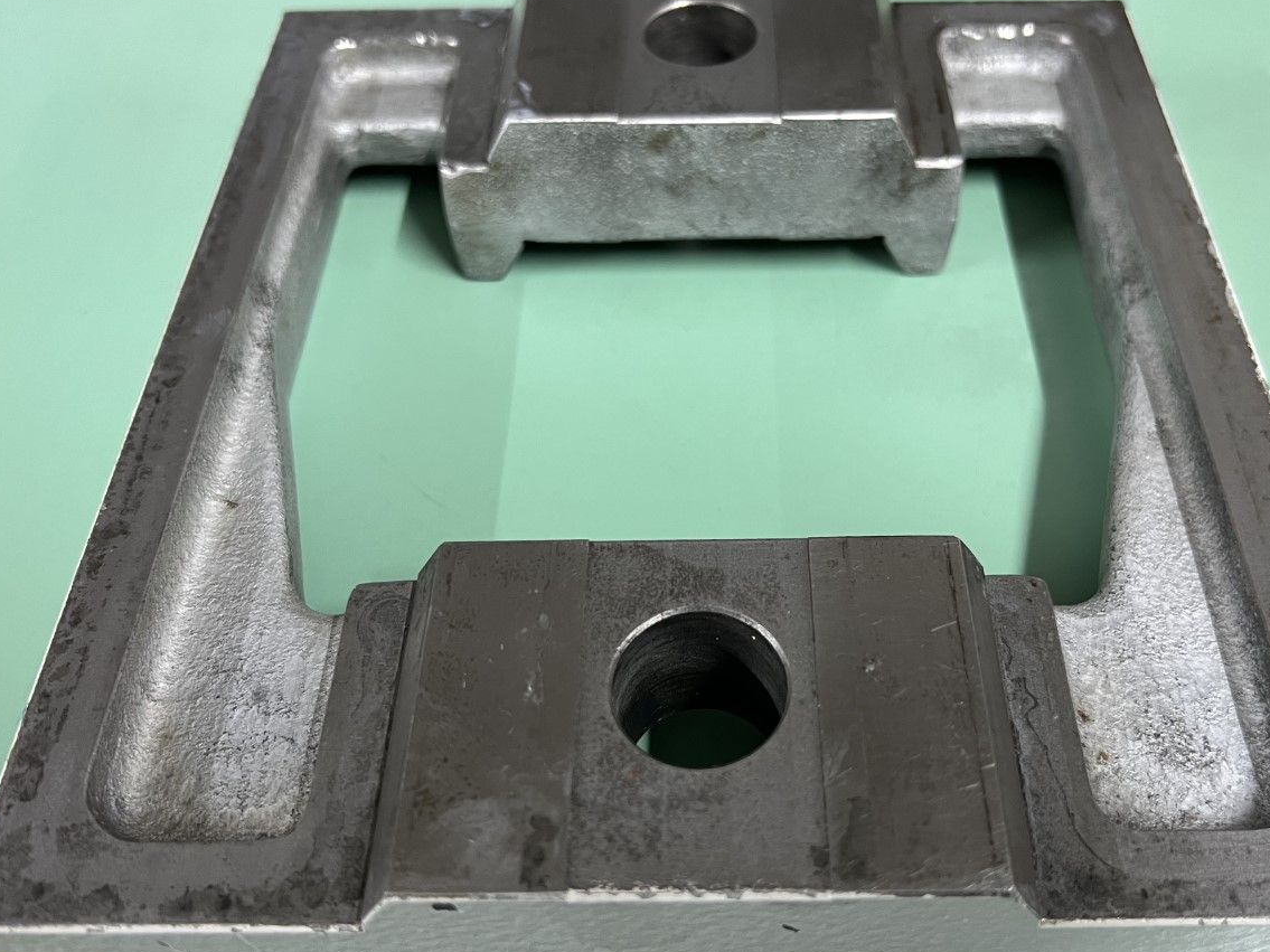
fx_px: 1211
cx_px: 705
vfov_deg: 42.9
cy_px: 498
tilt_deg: -52.2
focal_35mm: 33
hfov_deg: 55.2
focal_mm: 5.7
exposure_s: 1/50
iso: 200
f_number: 1.5
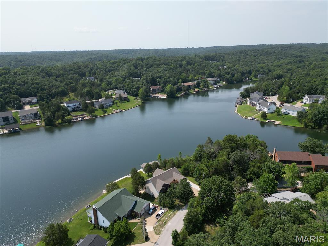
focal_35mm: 24
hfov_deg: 71.6
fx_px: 227
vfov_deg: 56.8
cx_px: 164
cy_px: 123
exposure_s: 1/3200
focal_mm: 6.72
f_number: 1.7
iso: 150
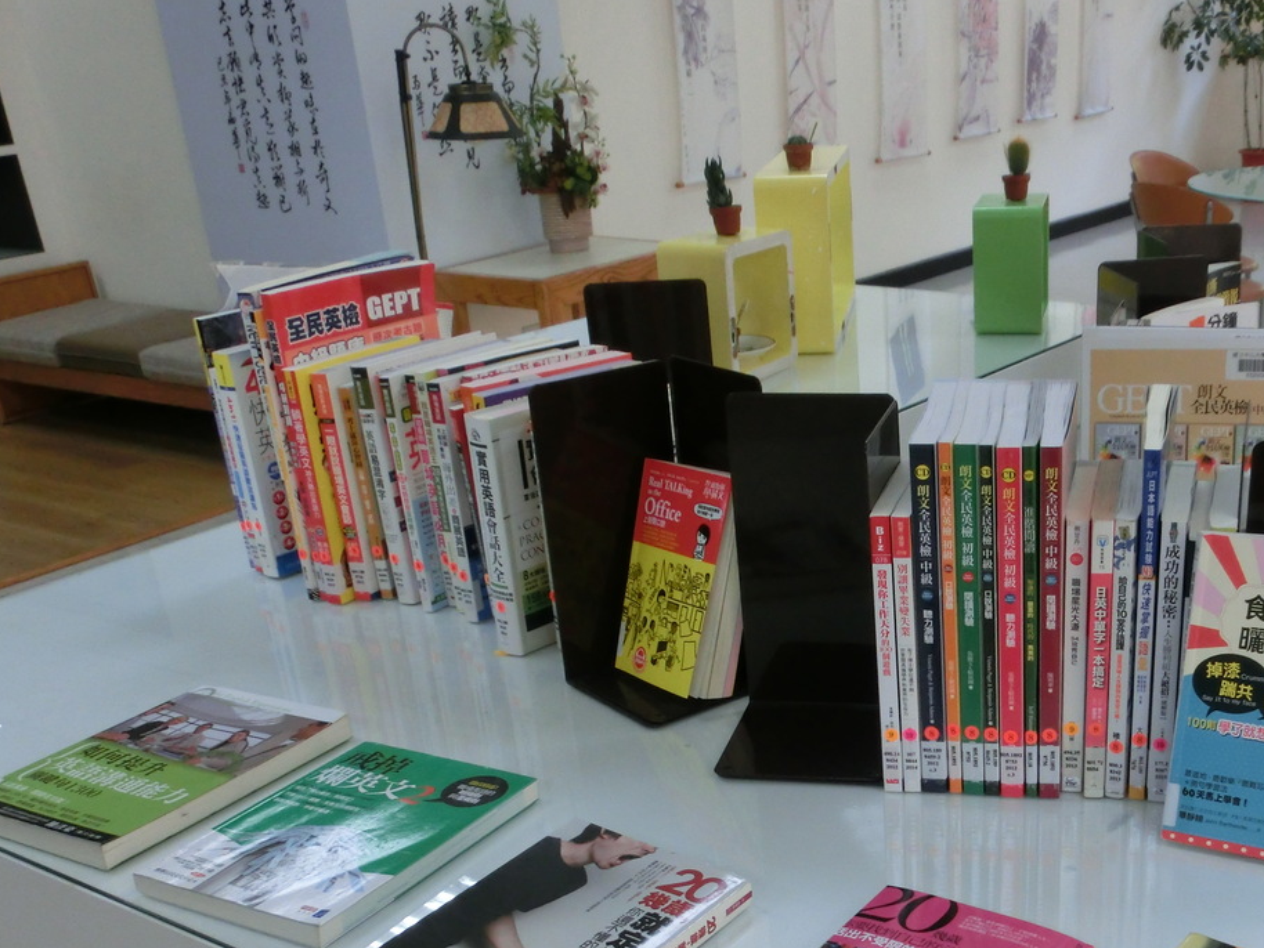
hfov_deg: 43.6
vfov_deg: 33.0
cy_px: 806
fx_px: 1534
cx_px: 920
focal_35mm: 42
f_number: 3
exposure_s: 1/125
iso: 200
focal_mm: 4.24
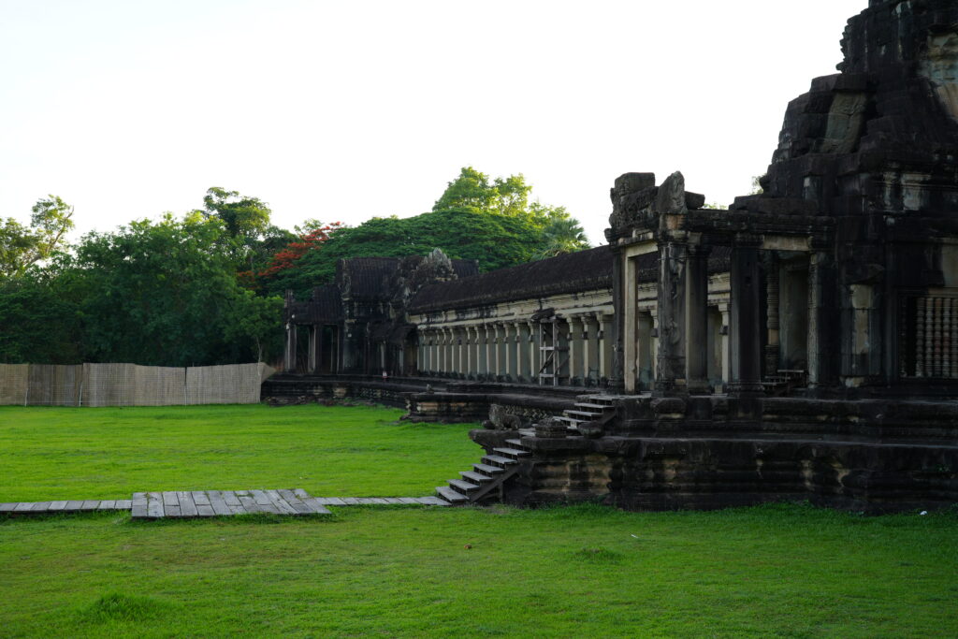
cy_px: 320
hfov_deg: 38.9
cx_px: 479
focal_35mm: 51
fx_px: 1357
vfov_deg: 26.5
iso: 100
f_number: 5
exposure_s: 1/80
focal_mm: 51
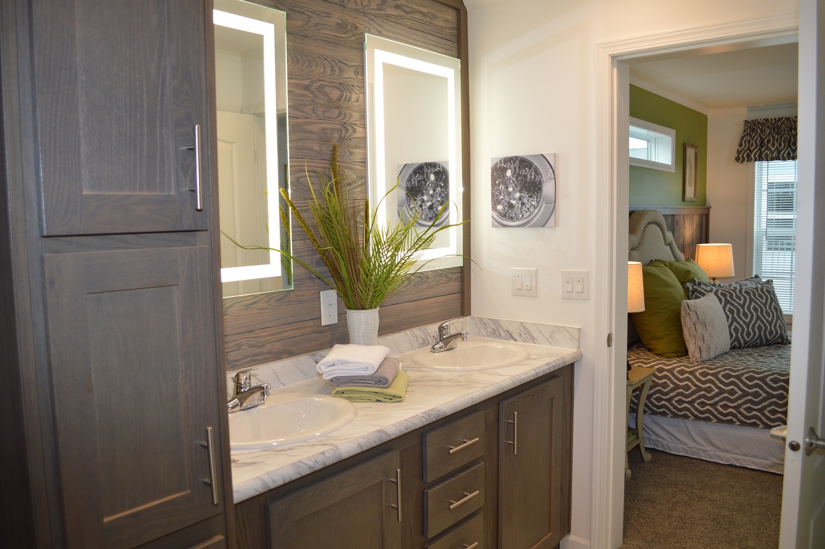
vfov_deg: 47.8
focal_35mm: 27
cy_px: 274
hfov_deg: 67.4
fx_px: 618
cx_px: 412
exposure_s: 1/60
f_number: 3.5
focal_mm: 18
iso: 400
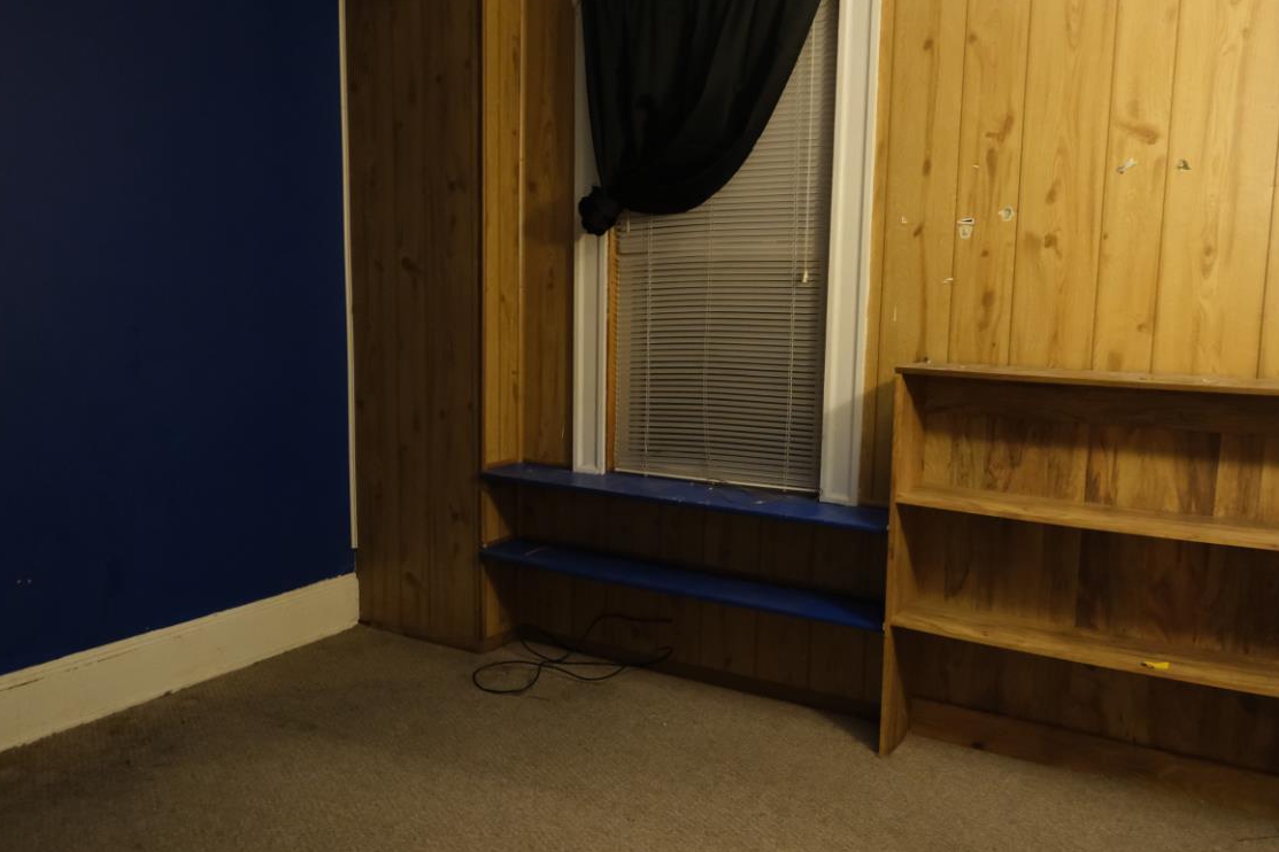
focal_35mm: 31
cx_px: 647
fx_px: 1101
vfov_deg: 42.3
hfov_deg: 60.3
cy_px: 428
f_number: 3.5
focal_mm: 15
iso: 3200
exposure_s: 1/20
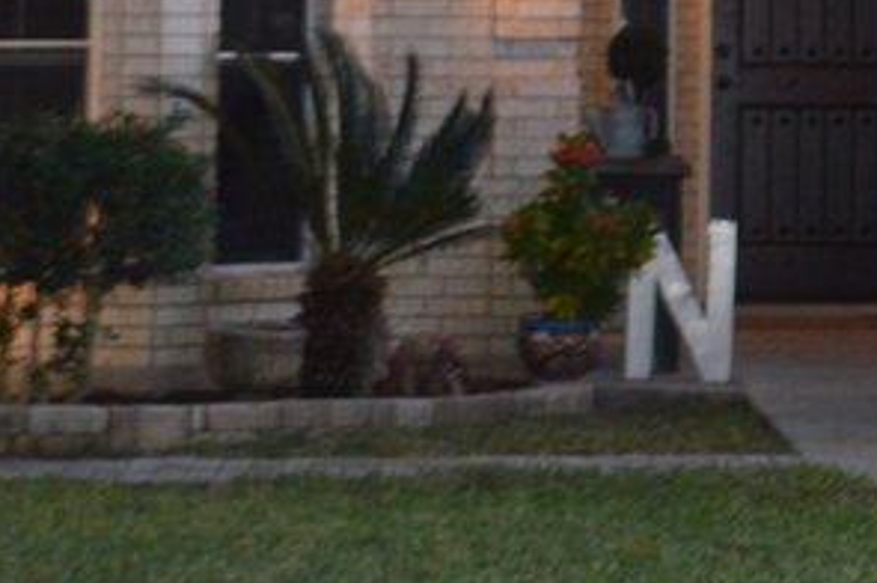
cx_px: 859
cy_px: -821
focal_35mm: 215
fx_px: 5232
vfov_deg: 6.1
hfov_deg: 9.5
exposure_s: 1/60
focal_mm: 26
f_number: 4.2
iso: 560
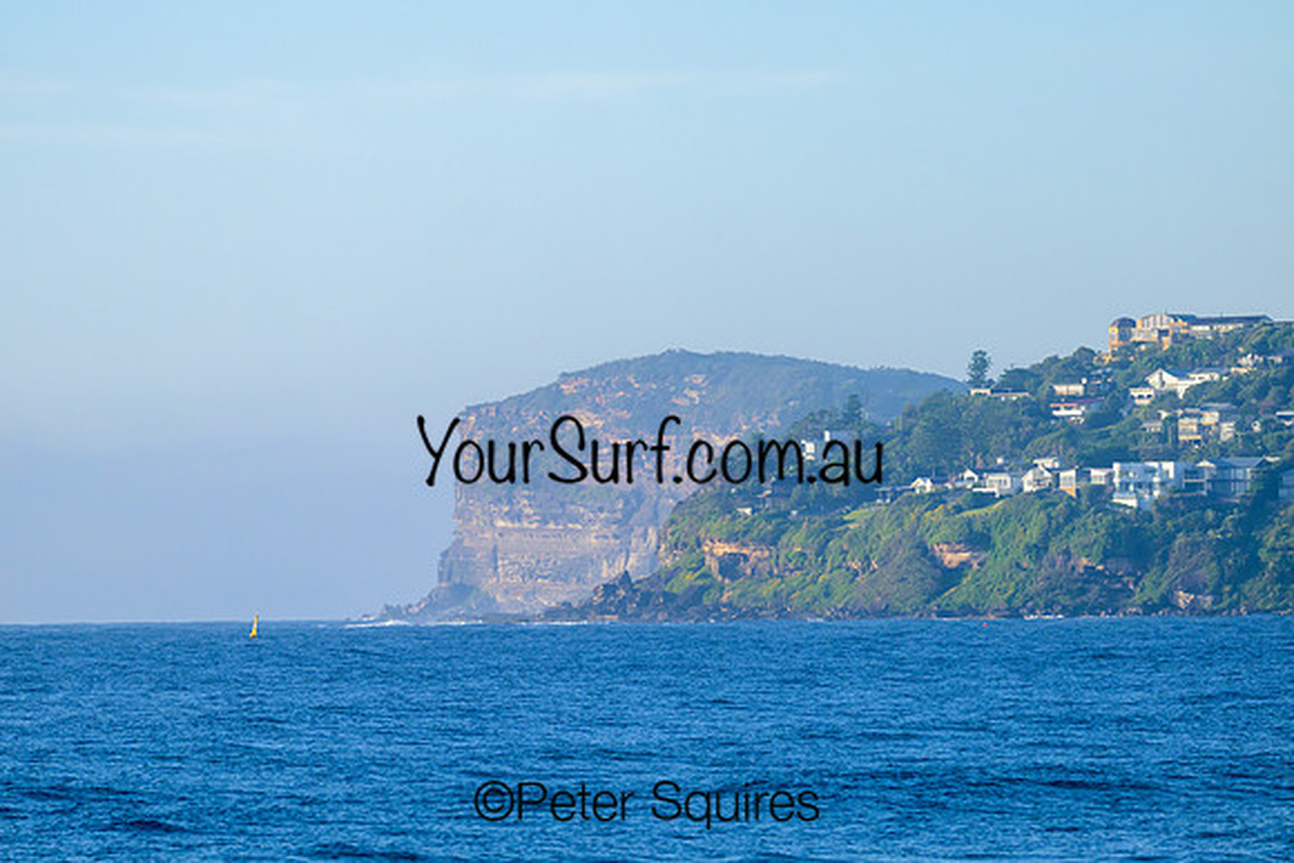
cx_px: 647
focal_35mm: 280
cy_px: 432
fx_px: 10066
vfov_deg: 4.9
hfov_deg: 7.4
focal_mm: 280
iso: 800
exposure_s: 1/2000
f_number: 9.5
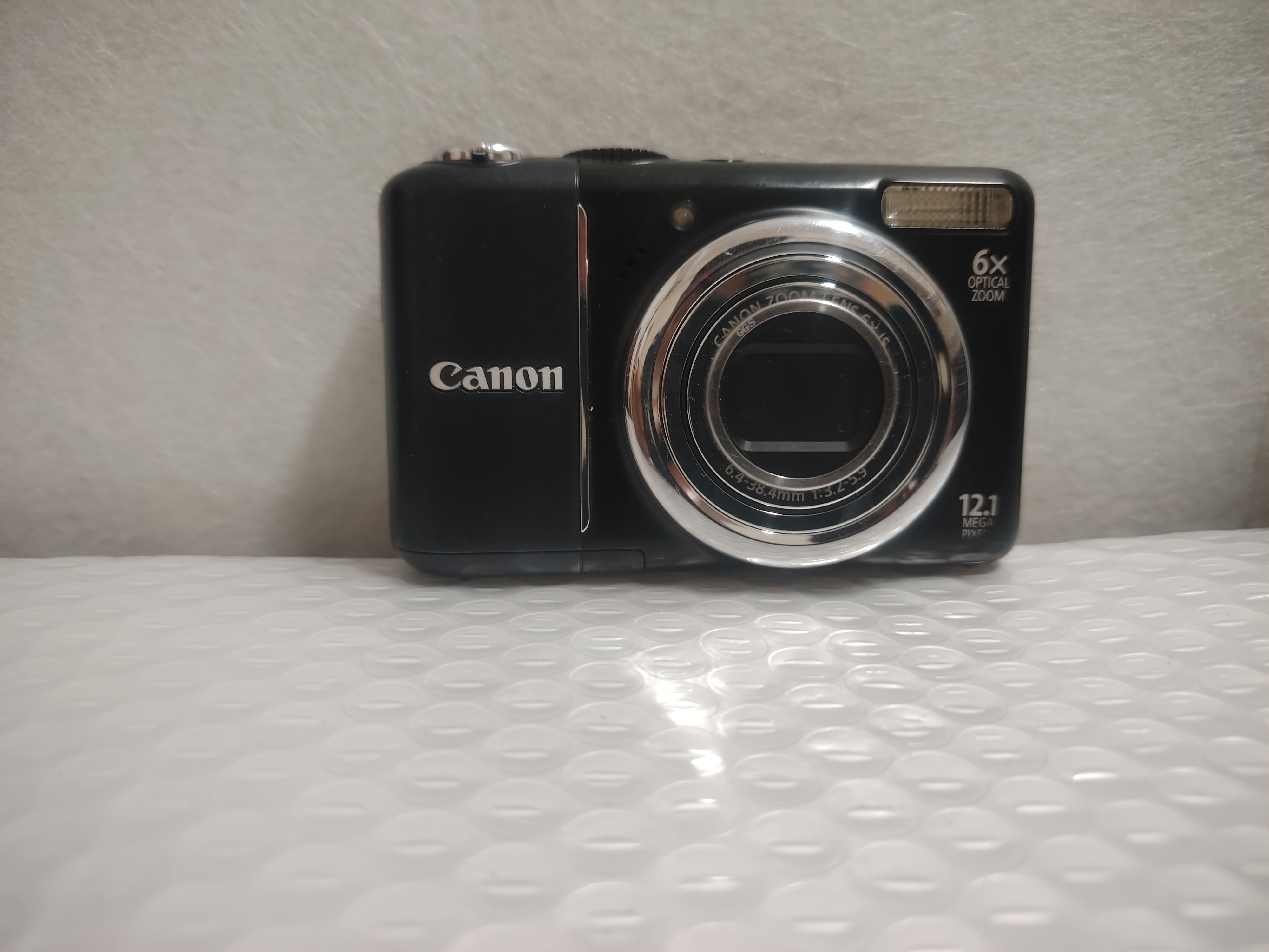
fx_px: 880
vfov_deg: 56.8
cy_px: 476
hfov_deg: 71.6
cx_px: 634
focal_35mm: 24
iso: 2297
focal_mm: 5.25
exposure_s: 1/33.3
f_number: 1.75
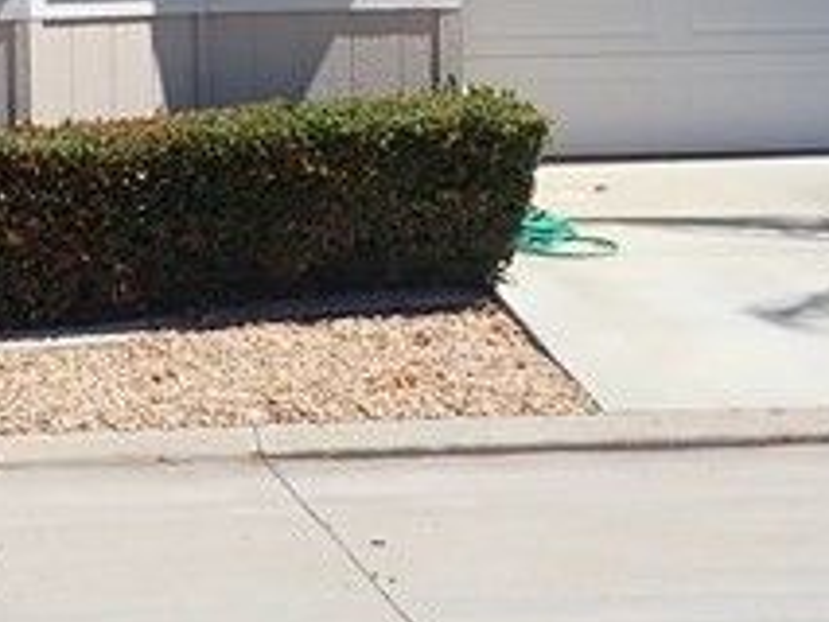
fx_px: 2875
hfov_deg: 16.1
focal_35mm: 120
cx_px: 39
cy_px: -144
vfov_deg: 12.1
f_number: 8
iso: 100
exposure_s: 1/250
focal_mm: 4.5
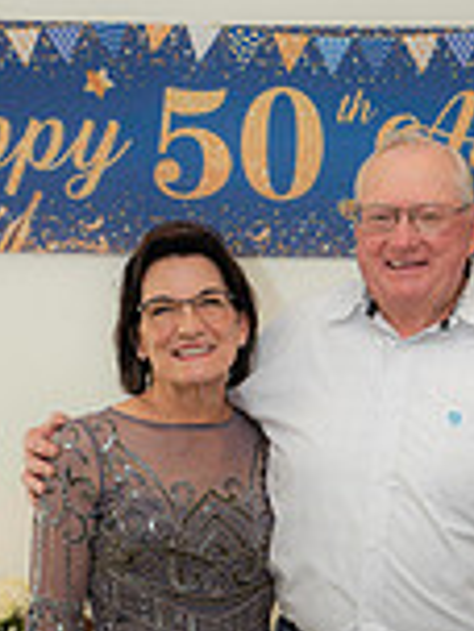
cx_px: 287
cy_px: 623
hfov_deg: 13.7
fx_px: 1972
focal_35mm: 108
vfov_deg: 17.8
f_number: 3.2
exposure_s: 1/125
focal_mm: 38
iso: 160
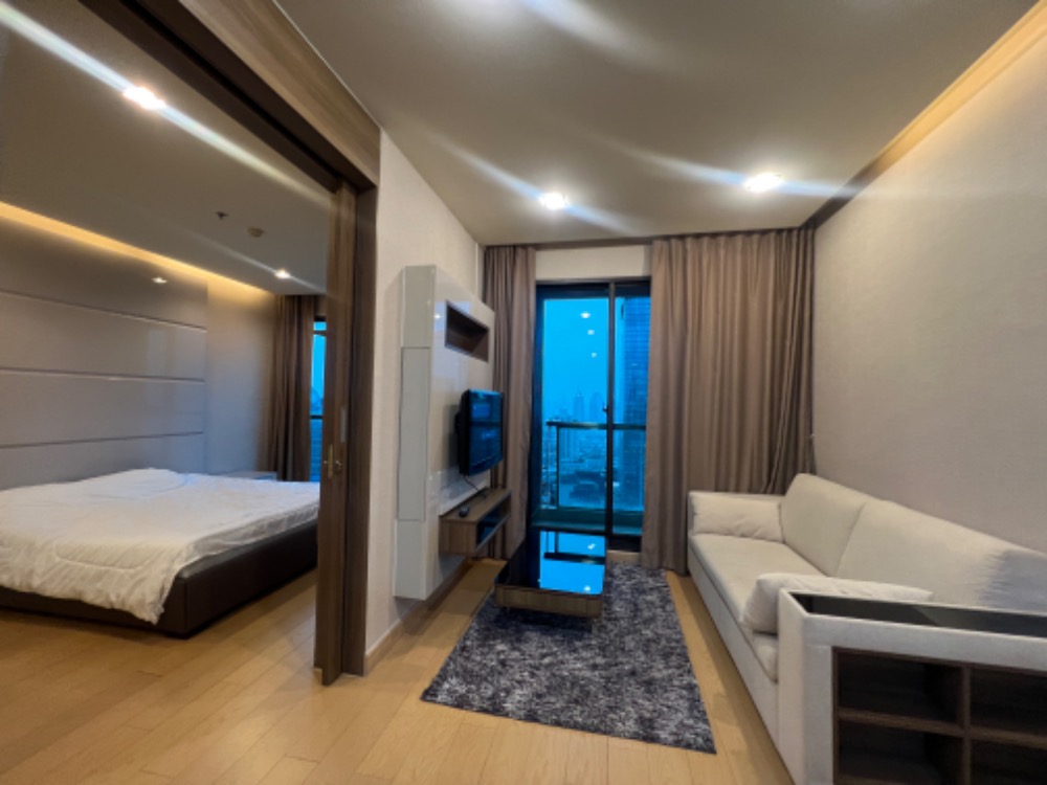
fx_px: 393
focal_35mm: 13
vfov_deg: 89.9
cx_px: 524
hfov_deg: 106.2
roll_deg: +1.2
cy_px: 392
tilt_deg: -3.8
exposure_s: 1/50
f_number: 1.8
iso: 160
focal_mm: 1.57
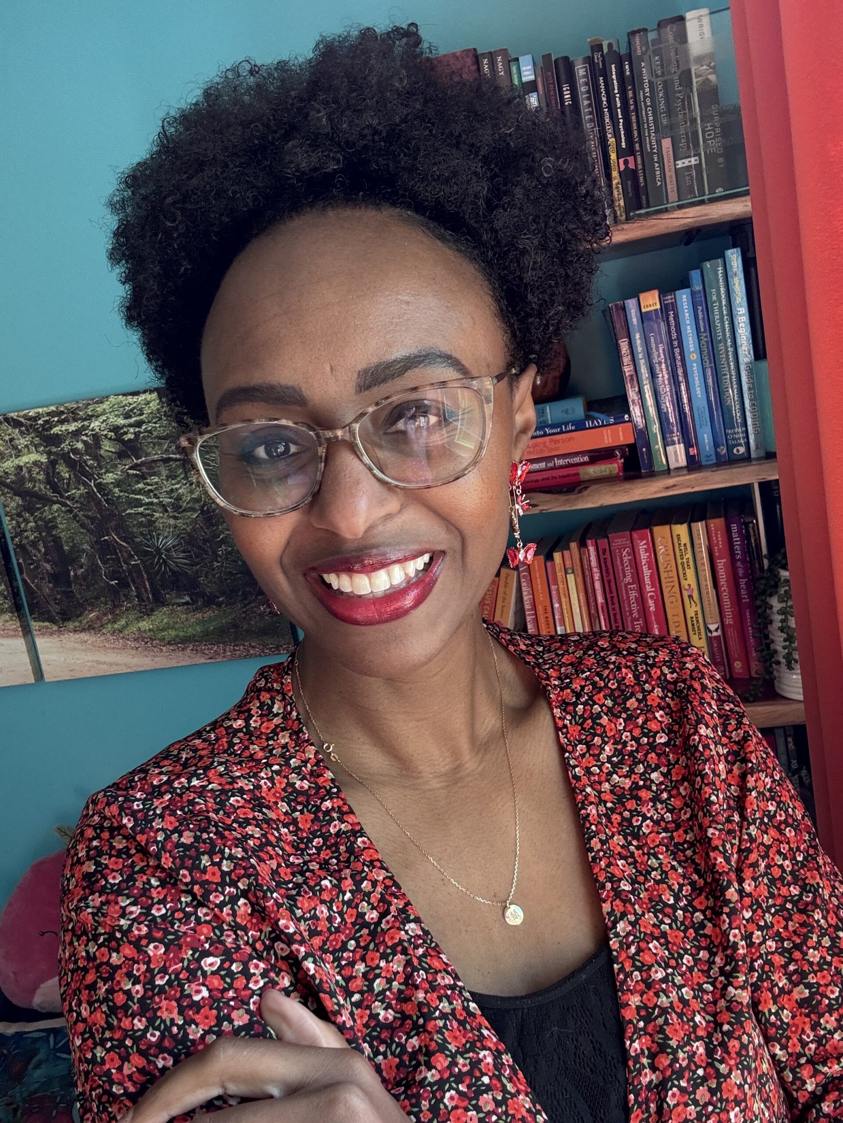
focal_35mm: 30
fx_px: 974
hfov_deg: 46.8
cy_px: 562
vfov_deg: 60.0
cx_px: 422
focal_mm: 2.69
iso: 64
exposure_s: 1/60
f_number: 1.9
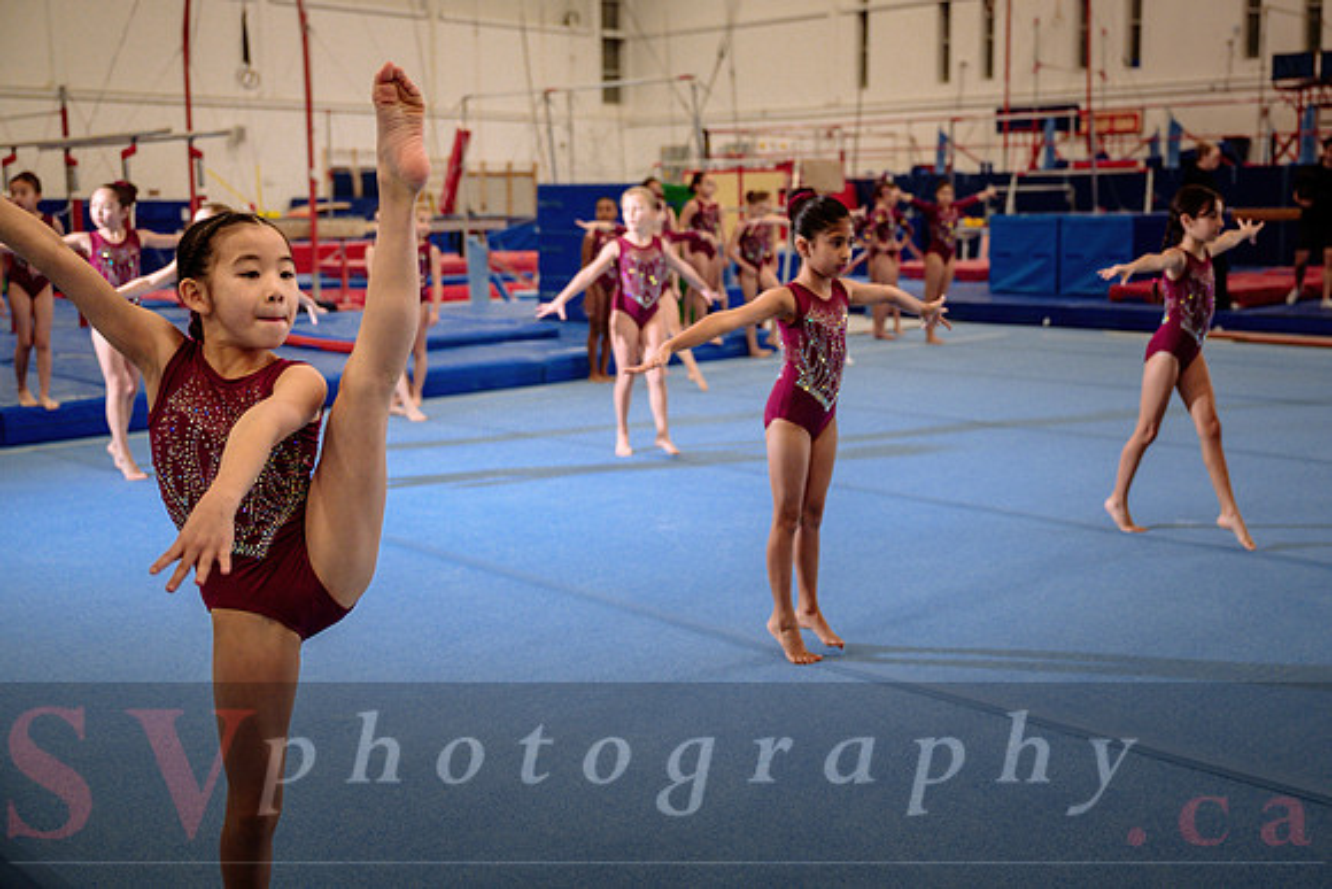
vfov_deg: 33.6
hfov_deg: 48.7
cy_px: 399
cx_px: 734
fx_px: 1469
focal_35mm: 40
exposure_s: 1/640
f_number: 2.8
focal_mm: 36
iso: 1250
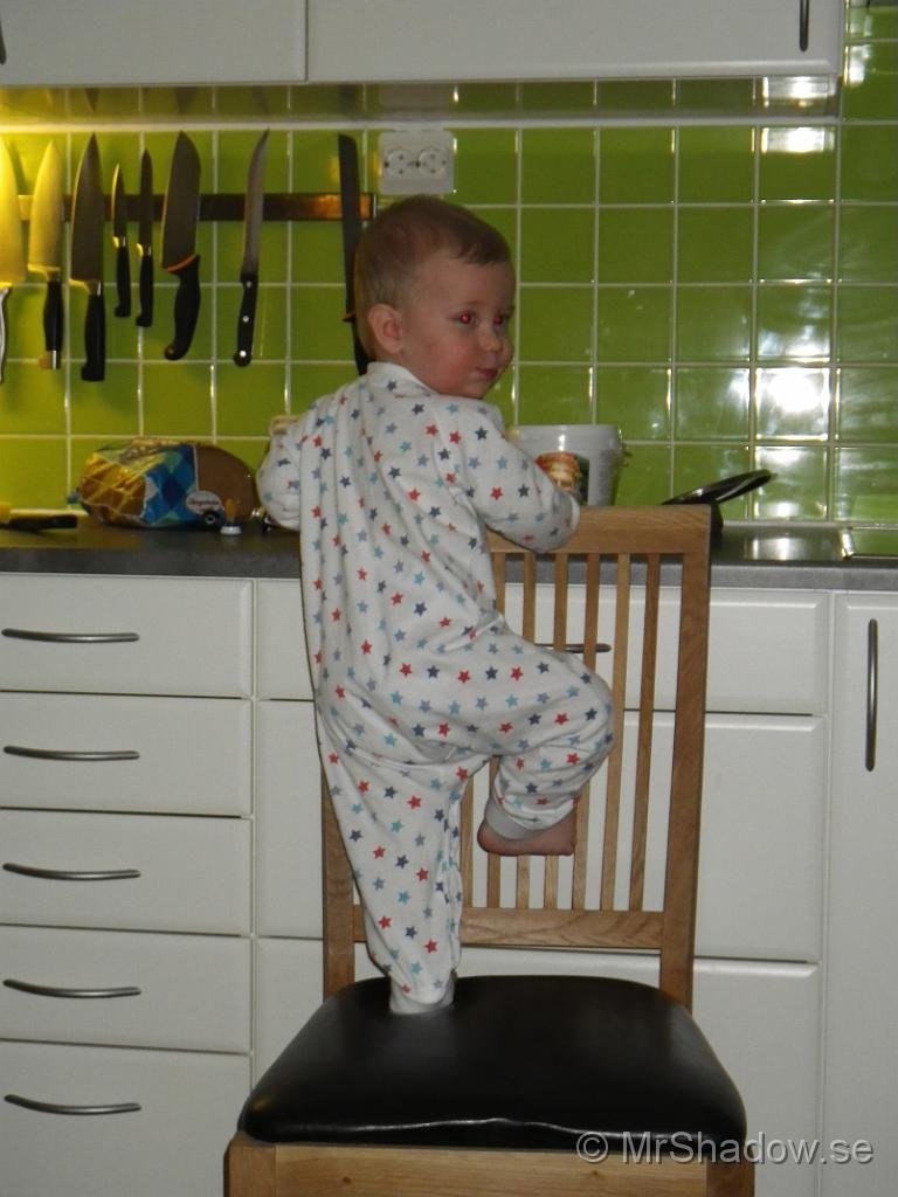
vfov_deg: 31.2
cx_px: 449
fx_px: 2145
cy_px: 598
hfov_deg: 23.7
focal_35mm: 62
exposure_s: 1/80
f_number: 4.6
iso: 400
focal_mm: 11.1
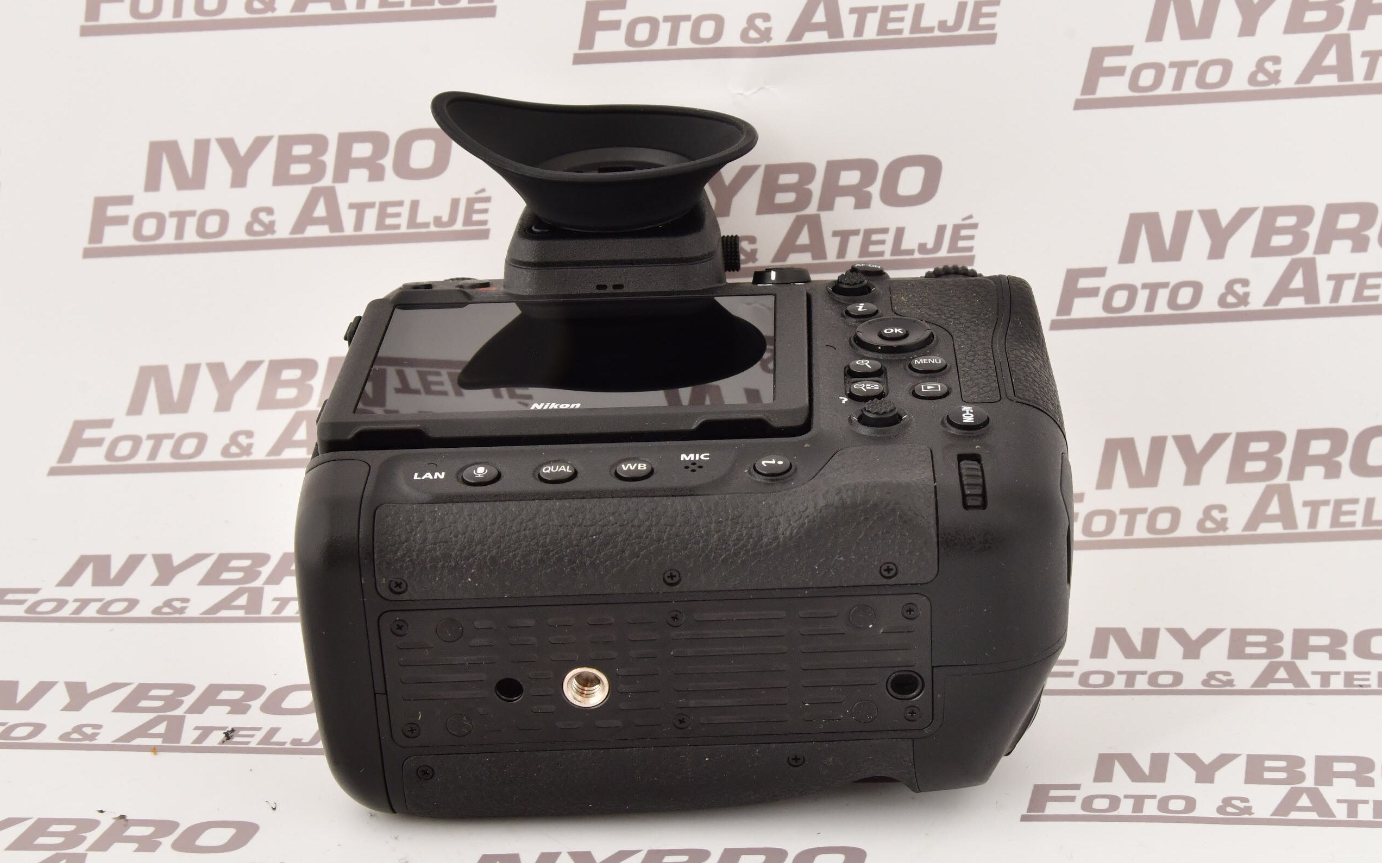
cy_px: 424
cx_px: 693
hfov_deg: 48.2
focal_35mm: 41
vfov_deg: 31.2
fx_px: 1544
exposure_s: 1/125
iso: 1000
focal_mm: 40
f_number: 11
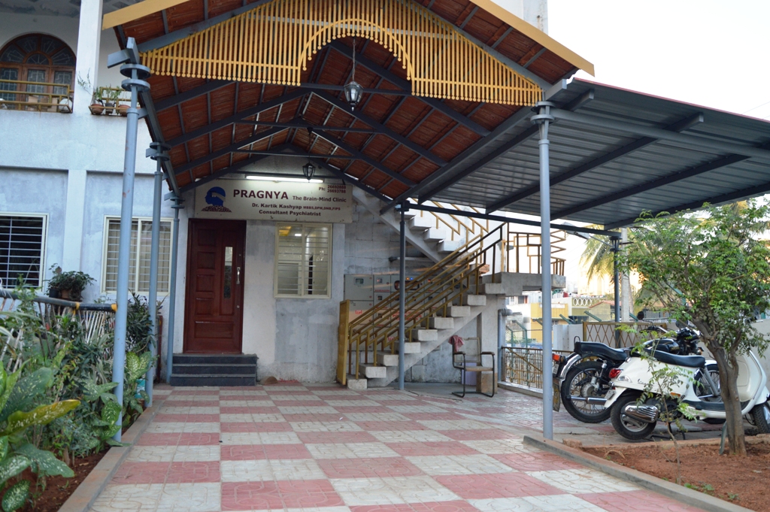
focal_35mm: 32
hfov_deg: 59.5
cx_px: 385
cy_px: 256
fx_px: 673
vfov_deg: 41.6
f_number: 5
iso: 400
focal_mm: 21
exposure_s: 1/100
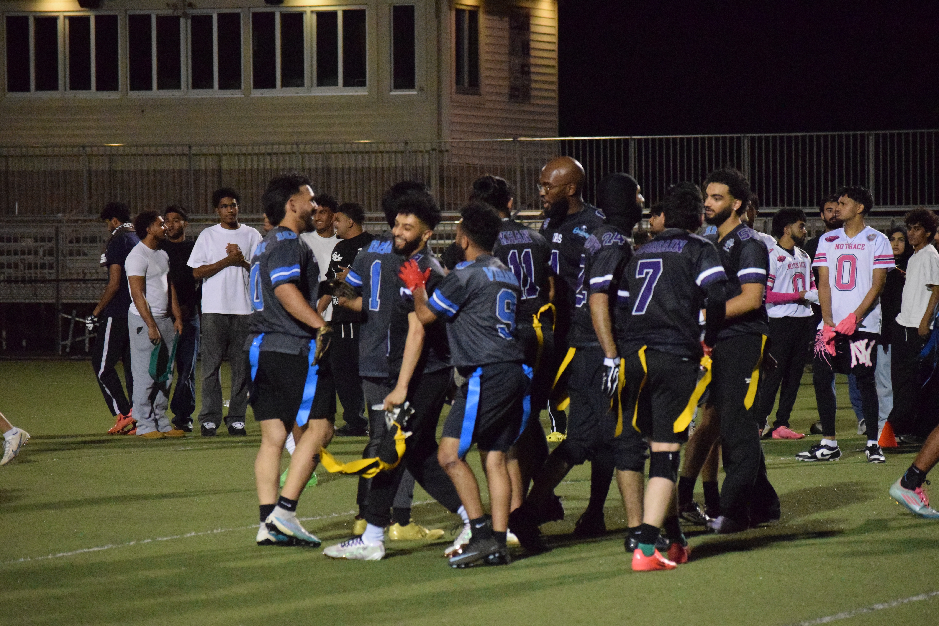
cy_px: 313
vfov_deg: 7.6
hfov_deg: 11.4
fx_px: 4695
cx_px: 470
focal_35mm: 180
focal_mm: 120
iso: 12800
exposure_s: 1/800
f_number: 4.8
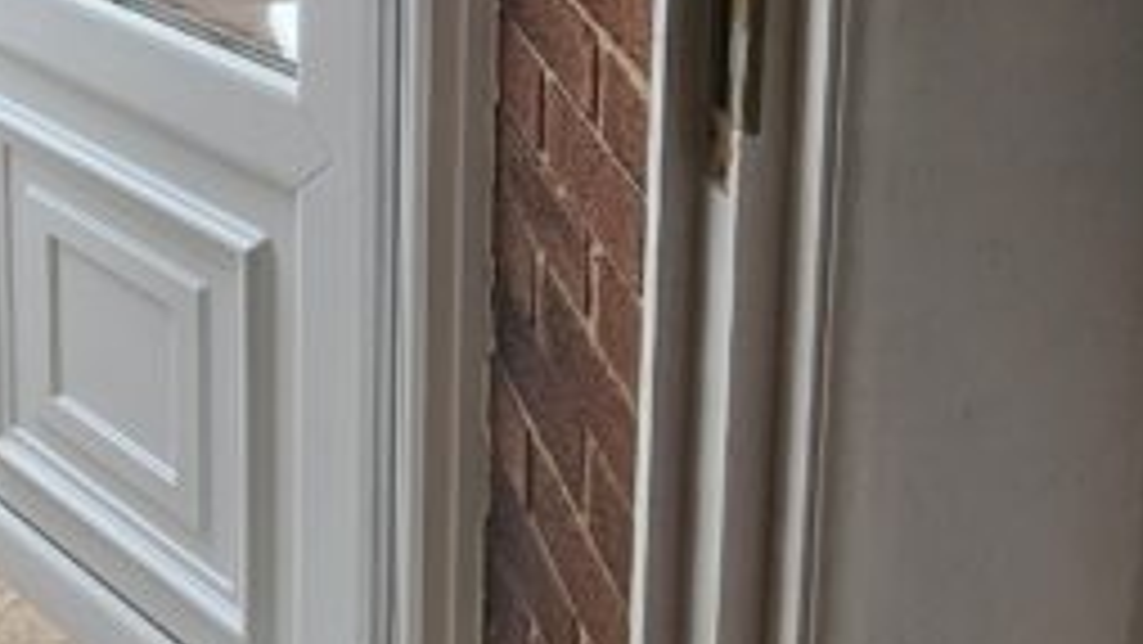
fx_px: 1728
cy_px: -410
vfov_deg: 18.0
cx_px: -32
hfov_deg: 33.2
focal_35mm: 57
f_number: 2.2
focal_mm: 2.2
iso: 100
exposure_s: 1/190
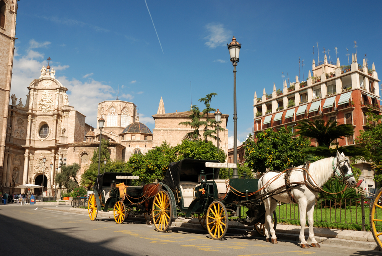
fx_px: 430
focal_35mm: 40
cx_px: 191
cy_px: 128
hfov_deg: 47.9
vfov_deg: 33.1
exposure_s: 1/80
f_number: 8
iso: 100
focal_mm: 27
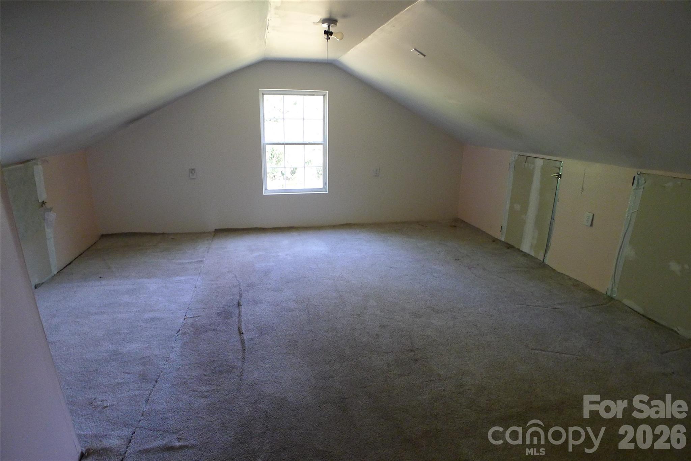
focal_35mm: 24
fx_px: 461
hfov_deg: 73.7
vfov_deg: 53.1
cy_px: 230
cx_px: 346
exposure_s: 1/60
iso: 400
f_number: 2
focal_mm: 5.1
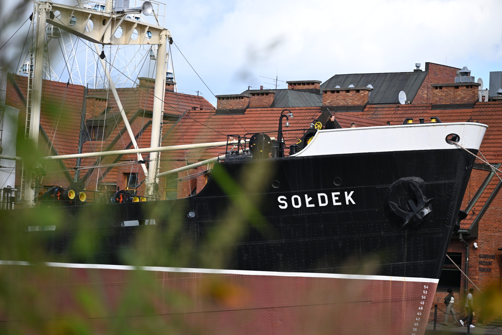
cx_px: 251
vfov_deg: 11.3
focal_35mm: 121
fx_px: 1687
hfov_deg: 16.9
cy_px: 167
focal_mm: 120
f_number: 4
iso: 400
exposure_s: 1/2000
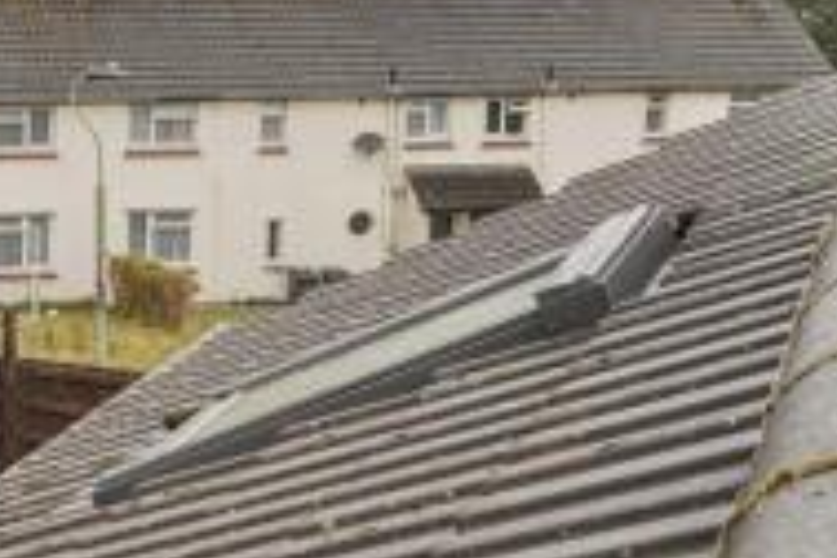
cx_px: -199
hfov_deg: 21.3
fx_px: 2046
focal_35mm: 88
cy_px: 91
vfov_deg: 15.4
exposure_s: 1/250
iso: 500
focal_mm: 35
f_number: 8
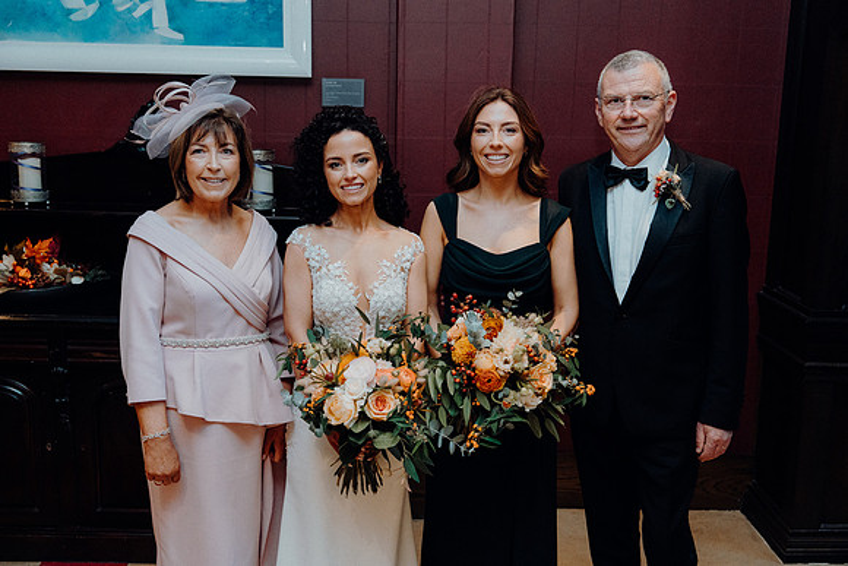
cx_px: 424
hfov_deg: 48.4
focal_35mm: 40
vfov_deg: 33.4
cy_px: 283
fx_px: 942
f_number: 3.5
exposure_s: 1/160
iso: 3200
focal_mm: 40
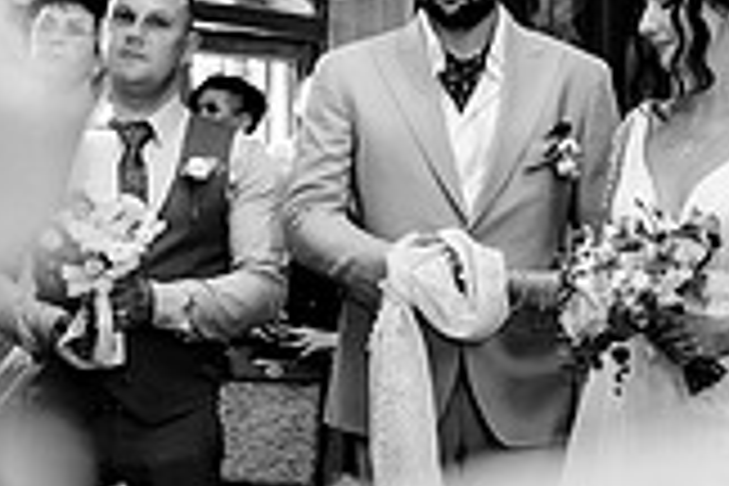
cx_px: 230
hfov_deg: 17.6
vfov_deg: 11.8
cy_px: 315
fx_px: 2349
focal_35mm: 116
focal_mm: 32
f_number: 2.8
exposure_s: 1/160
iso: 1250
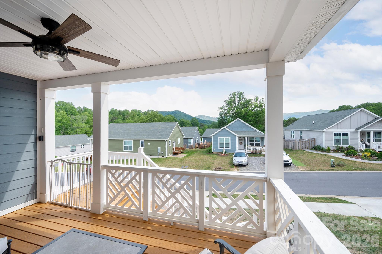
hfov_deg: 104.3
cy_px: 127
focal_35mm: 14
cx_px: 191
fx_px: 148
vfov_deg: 81.1
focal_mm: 14
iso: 160
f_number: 8
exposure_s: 1/80
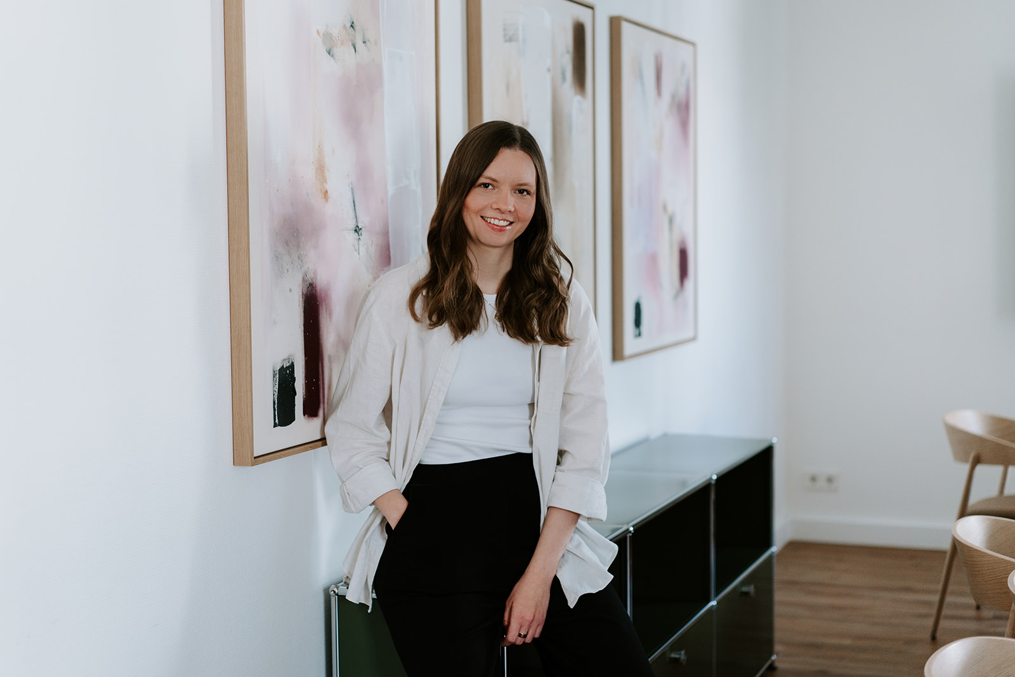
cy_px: 338
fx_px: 1551
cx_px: 508
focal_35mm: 55
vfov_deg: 24.6
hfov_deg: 36.2
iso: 640
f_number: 2.2
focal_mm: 55
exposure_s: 1/250
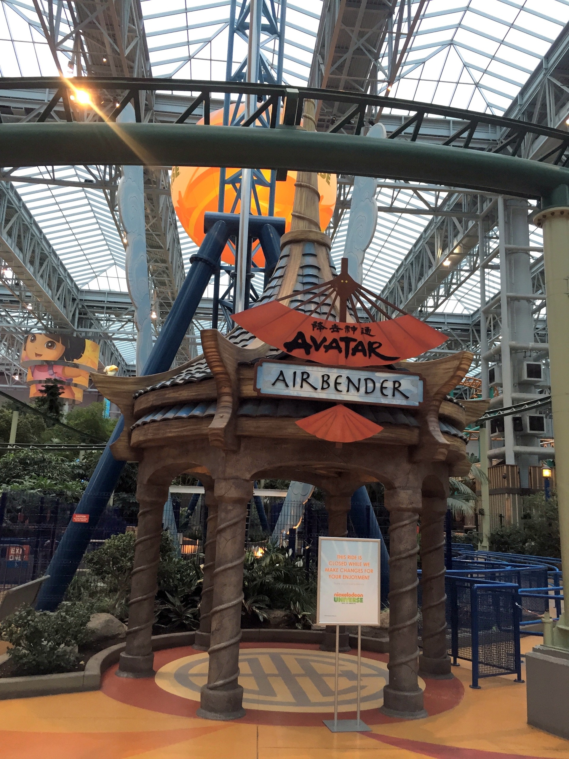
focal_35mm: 29
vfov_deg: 61.7
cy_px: 380
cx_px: 284
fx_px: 636
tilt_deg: +13.0
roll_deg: -3.0
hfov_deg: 48.2
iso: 64
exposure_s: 1/30
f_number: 2.2
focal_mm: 4.15
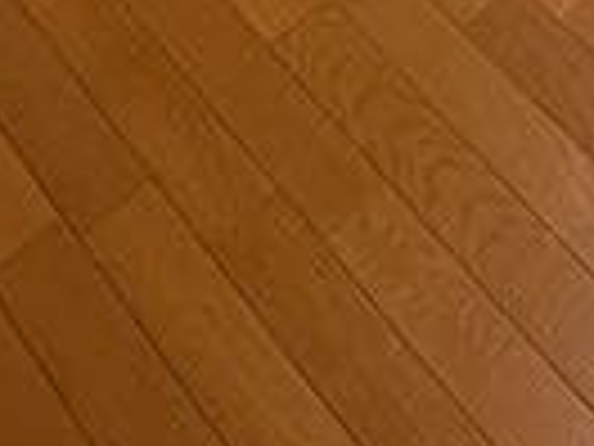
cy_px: -755
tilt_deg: -29.2
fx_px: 1527
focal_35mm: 89
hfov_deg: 20.3
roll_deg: -2.2
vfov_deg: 11.9
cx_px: 752
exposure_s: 1/120
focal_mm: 2.22
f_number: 2.2
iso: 200
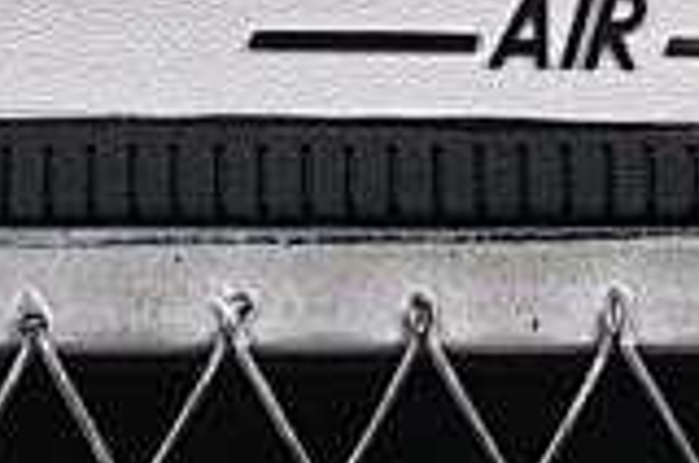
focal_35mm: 376
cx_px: -227
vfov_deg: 3.6
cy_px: -496
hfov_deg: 5.5
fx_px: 7286
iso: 160
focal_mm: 50
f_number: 8
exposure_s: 1/80
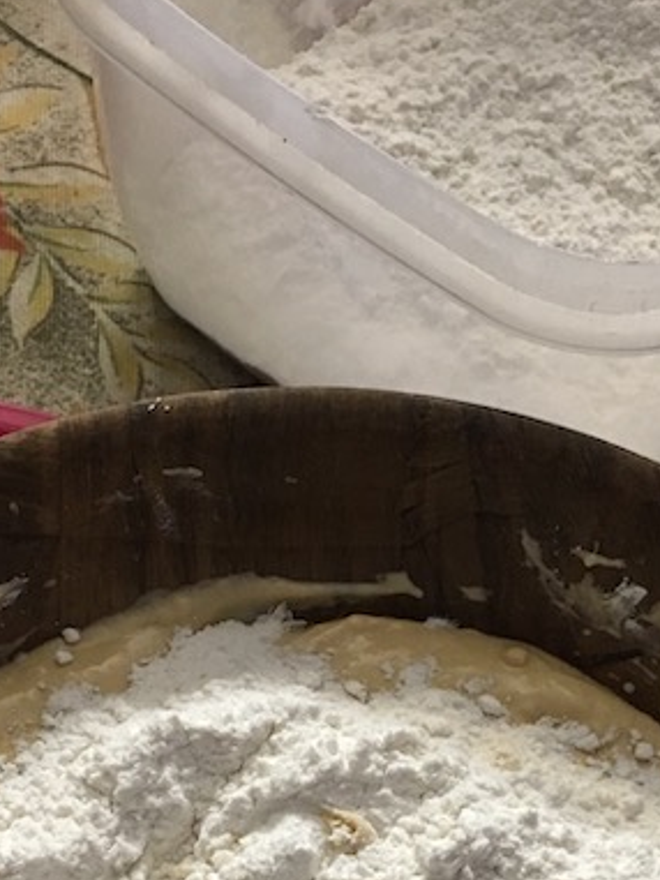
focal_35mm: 73
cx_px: 376
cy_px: 857
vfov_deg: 25.5
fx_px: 1855
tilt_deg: -67.0
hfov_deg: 20.2
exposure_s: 1/24
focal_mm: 4.15
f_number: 2.2
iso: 200
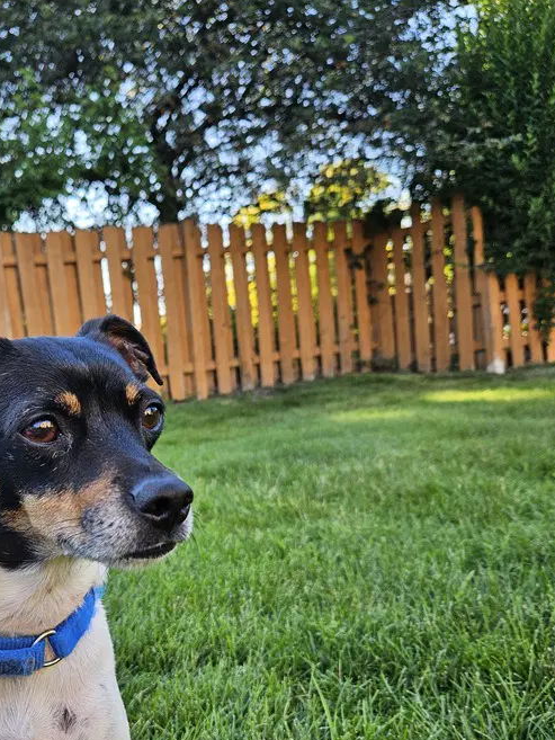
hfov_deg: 39.7
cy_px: 463
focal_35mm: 35
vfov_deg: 52.1
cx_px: 147
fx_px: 748
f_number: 1.8
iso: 25
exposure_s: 1/191
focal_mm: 5.4
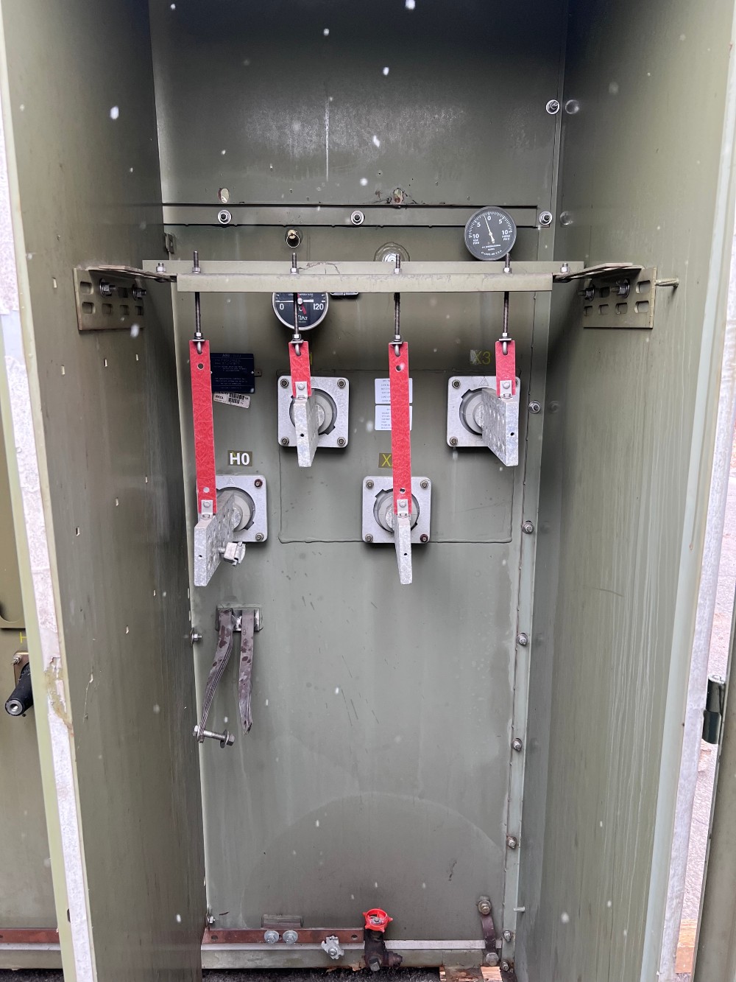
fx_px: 737
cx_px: 368
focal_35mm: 26
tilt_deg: -11.2
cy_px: 491
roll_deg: -0.8
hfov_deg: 53.1
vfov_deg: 67.3
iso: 125
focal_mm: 5.7
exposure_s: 1/121
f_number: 1.5
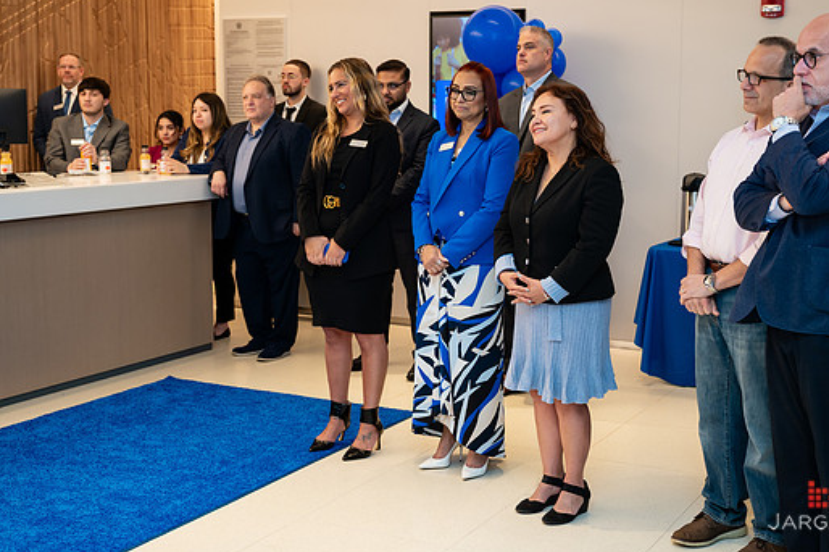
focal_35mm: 50
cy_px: 253
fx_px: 1151
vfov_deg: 26.9
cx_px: 455
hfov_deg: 39.6
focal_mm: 42
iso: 500
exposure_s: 1/200
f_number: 3.5
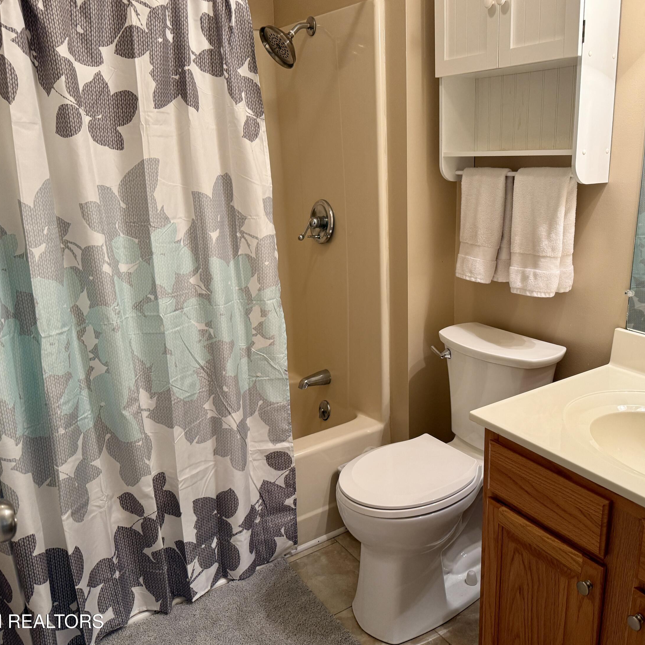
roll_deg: +0.3
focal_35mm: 29
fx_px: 611
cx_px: 405
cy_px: 321
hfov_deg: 55.0
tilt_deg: -15.5
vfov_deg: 55.6
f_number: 1.78
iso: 200
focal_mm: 6.76
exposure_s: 1/60
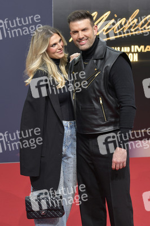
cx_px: 75
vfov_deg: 28.9
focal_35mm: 70
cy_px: 113
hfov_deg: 19.4
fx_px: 438
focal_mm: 70
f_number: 5.6
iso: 400
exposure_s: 1/250
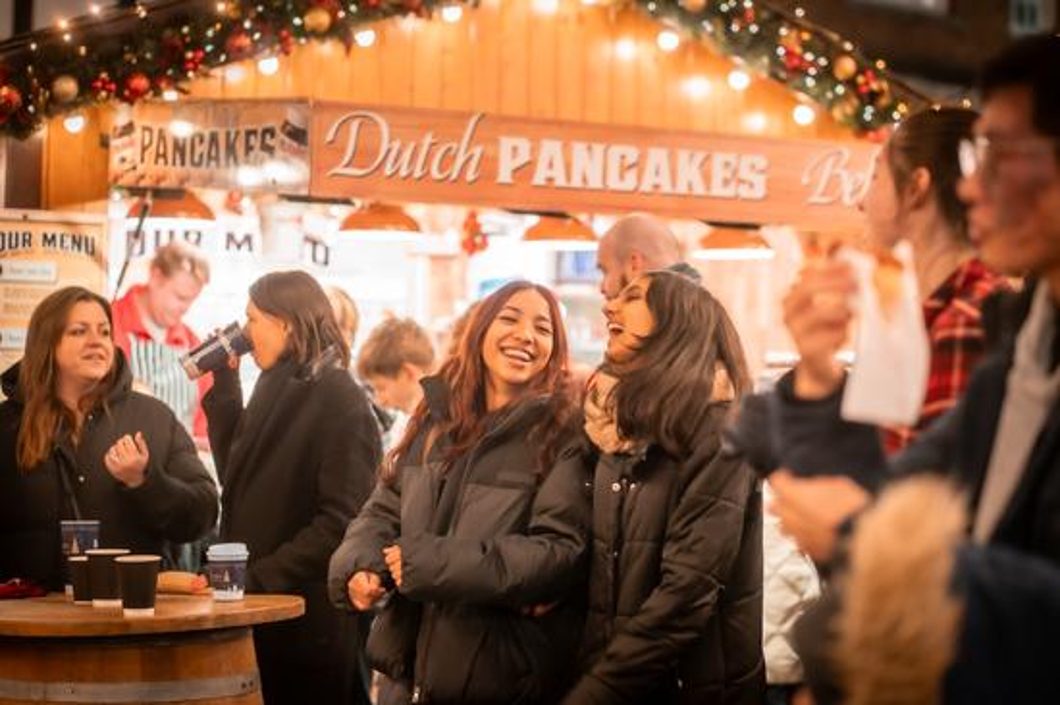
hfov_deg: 23.9
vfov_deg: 16.1
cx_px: 530
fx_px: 2501
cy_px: 352
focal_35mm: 85
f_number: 2.5
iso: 1600
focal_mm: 85
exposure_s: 1/160
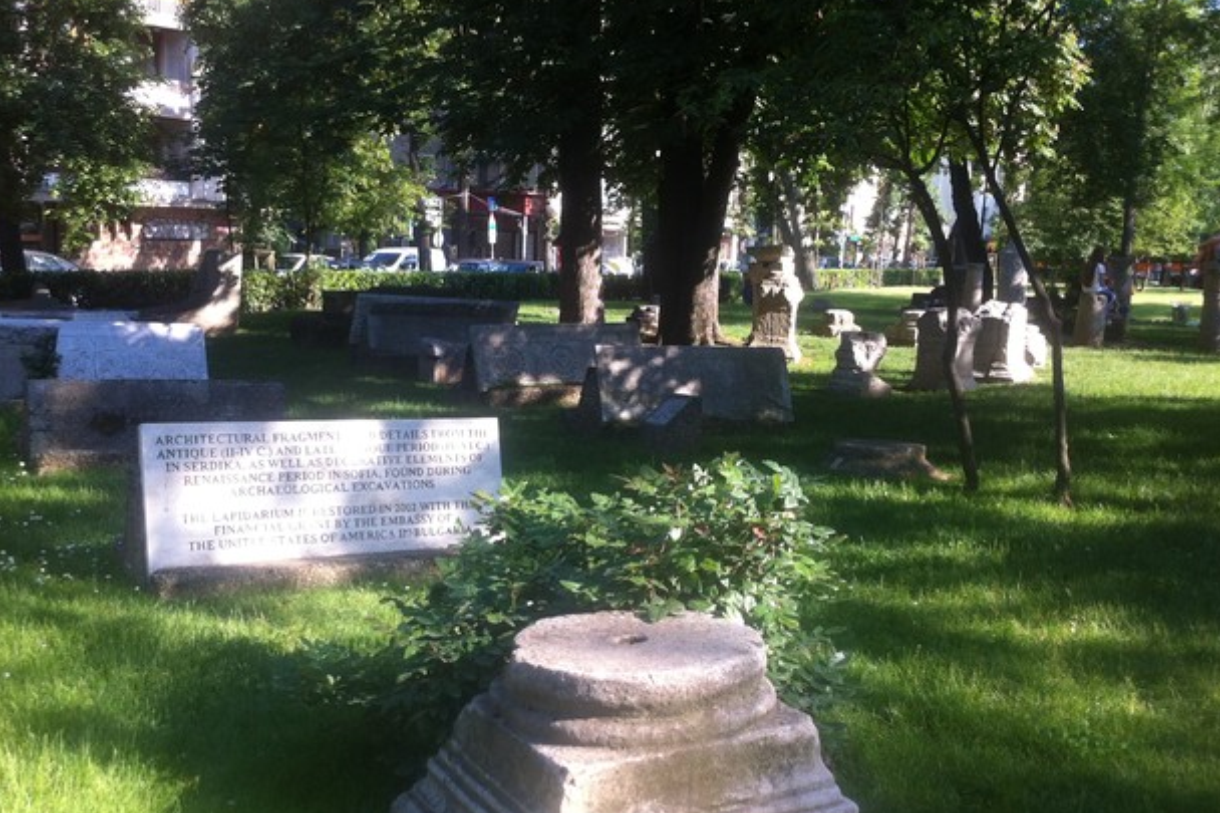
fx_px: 1491
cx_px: 590
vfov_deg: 30.5
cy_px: 460
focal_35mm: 44
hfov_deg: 44.5
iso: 80
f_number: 2.8
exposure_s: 1/214
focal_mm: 3.85
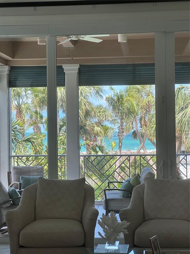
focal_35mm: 77
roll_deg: -0.8
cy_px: 127
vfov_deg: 25.3
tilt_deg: -1.6
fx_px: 564
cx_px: 95
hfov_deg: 19.1
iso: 40
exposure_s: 1/99
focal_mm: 9
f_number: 2.8
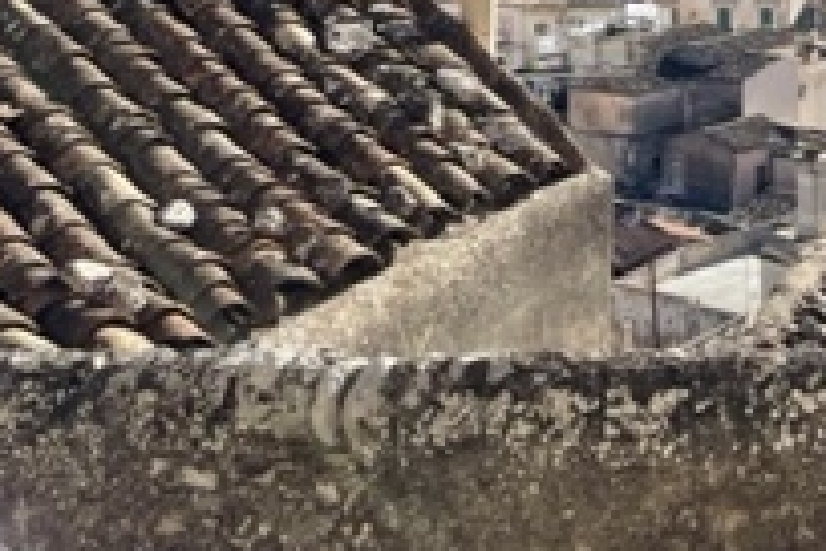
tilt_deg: +1.6
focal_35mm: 85
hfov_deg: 21.9
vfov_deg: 14.4
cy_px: -401
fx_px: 1950
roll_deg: +1.4
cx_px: 1024
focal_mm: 5.1
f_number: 1.6
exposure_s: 1/4049
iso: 32
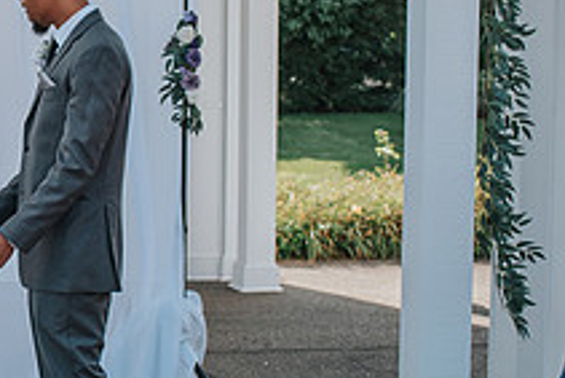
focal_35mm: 100
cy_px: 144
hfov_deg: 19.4
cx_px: -75
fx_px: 1570
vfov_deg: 13.7
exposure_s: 1/1250
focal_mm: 35
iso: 125
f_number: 3.2
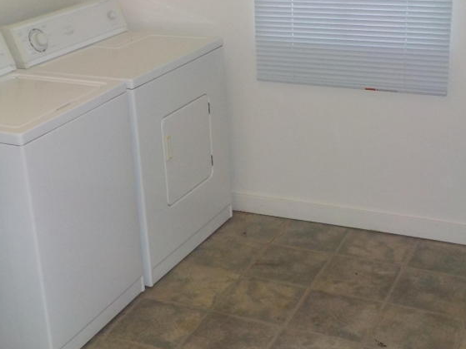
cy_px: 149
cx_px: 207
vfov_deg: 26.5
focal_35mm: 55
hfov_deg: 34.9
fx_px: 740
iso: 200
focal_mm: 4.1
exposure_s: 1/30
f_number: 3.3
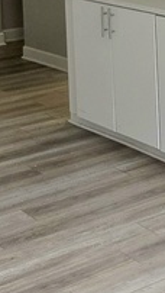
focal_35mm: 101
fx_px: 784
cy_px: -48
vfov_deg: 20.0
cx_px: 323
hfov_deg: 11.0
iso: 40
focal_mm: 2.2
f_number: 1.9
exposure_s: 1/120
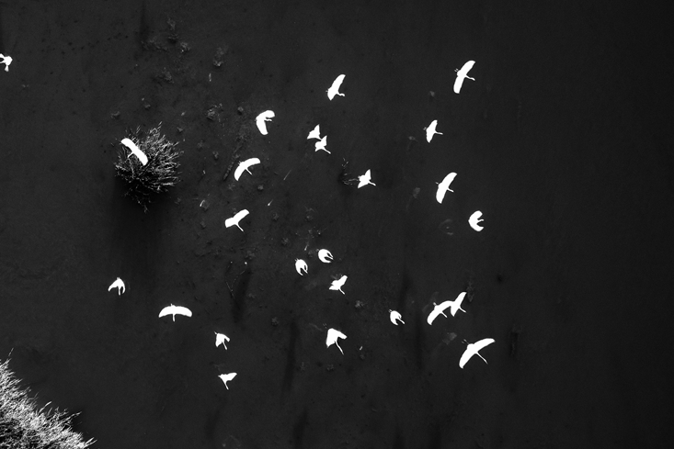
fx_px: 786
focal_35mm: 42
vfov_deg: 31.6
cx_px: 169
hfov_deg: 44.8
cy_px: 307
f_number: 5.6
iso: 100
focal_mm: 10.26
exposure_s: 1/120
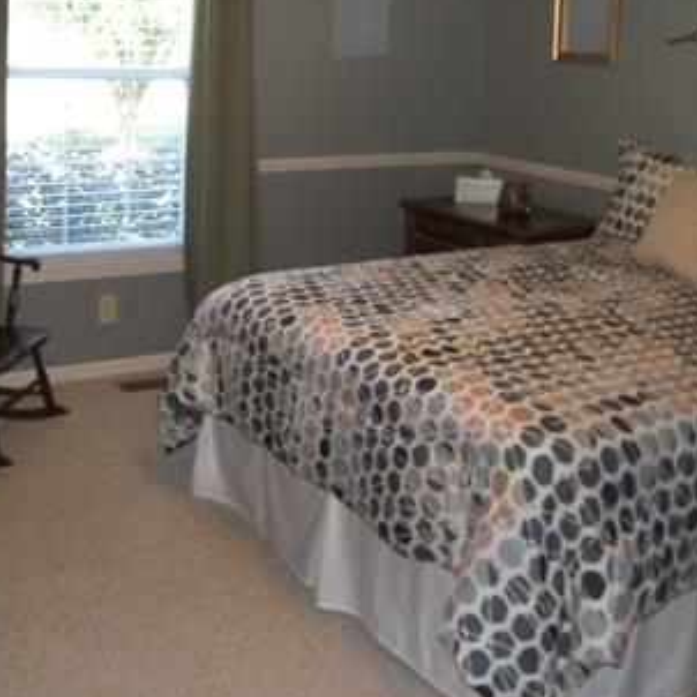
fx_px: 1025
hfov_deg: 37.1
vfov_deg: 37.0
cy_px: 208
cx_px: 231
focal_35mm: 45
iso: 100
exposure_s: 1/30
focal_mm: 5
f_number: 2.8
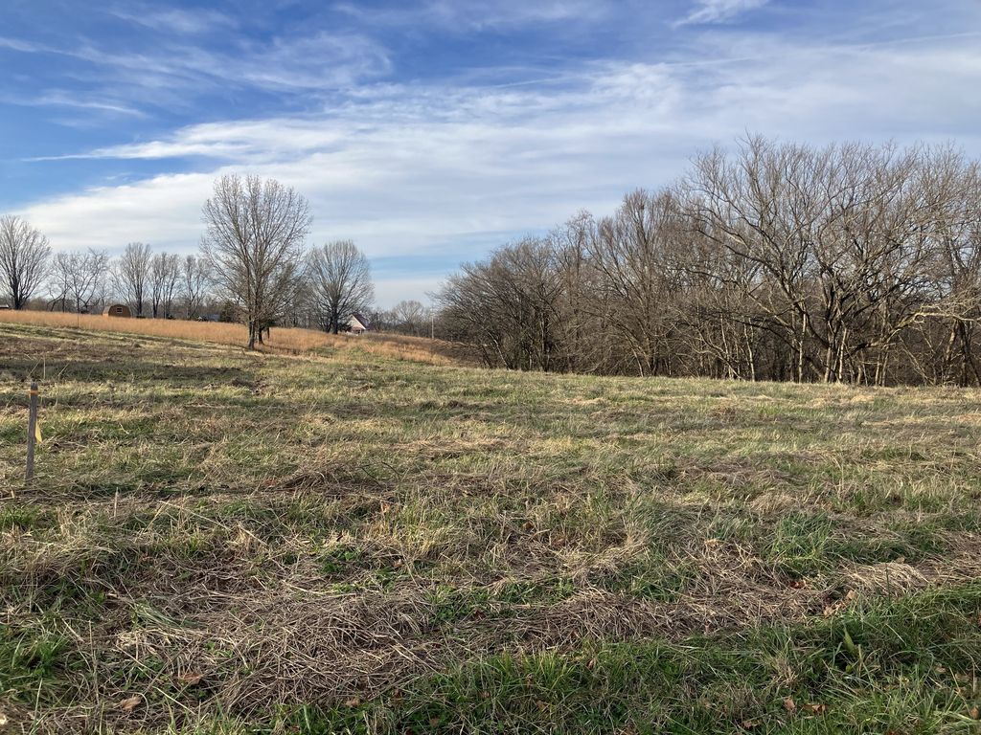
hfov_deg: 63.4
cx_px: 490
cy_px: 368
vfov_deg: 49.7
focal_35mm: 28
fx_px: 794
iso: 32
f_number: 1.8
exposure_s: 1/1215
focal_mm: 3.99
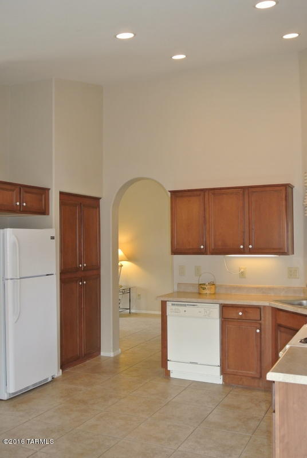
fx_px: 446
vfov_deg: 54.4
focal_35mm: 35
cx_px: 154
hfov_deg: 38.0
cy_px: 229
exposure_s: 1/60
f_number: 4
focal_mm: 13.1
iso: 450
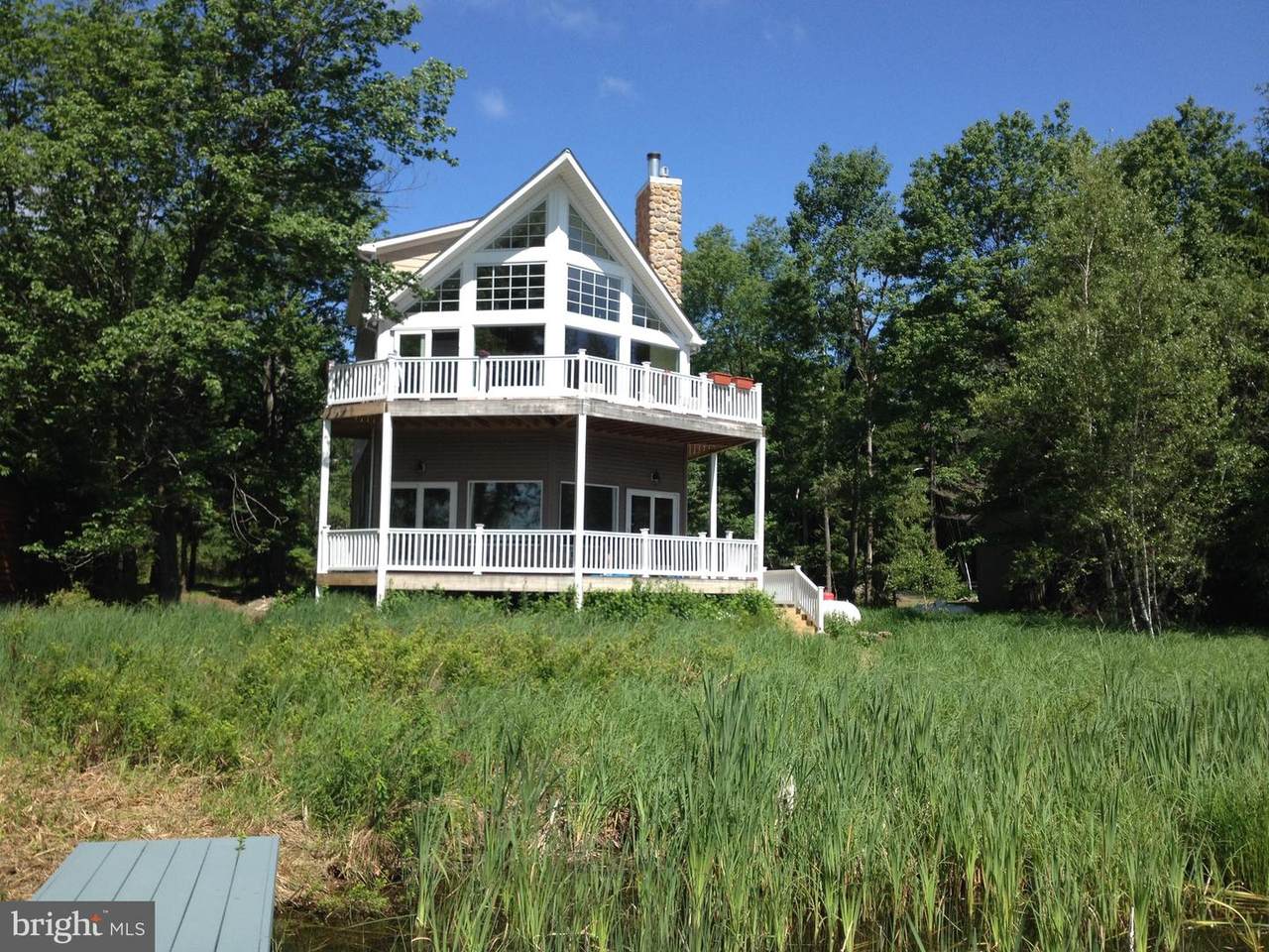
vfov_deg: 40.7
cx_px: 634
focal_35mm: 35
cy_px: 476
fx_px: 1283
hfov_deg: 52.6
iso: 50
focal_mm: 4.28
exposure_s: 1/1200
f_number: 2.4
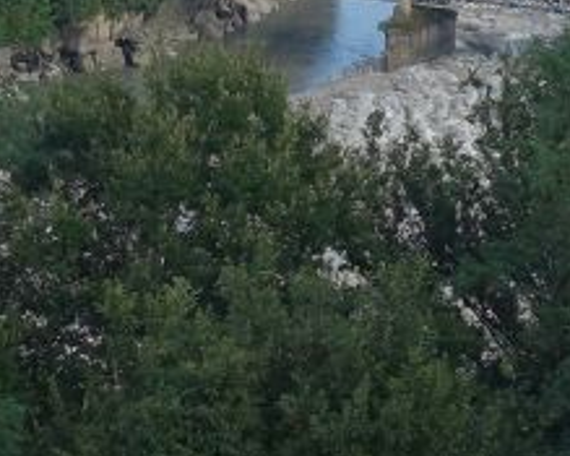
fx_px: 3861
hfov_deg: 8.4
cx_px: -55
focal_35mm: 229
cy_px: -341
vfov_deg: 6.6
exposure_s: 1/320
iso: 125
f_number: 4
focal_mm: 14.3
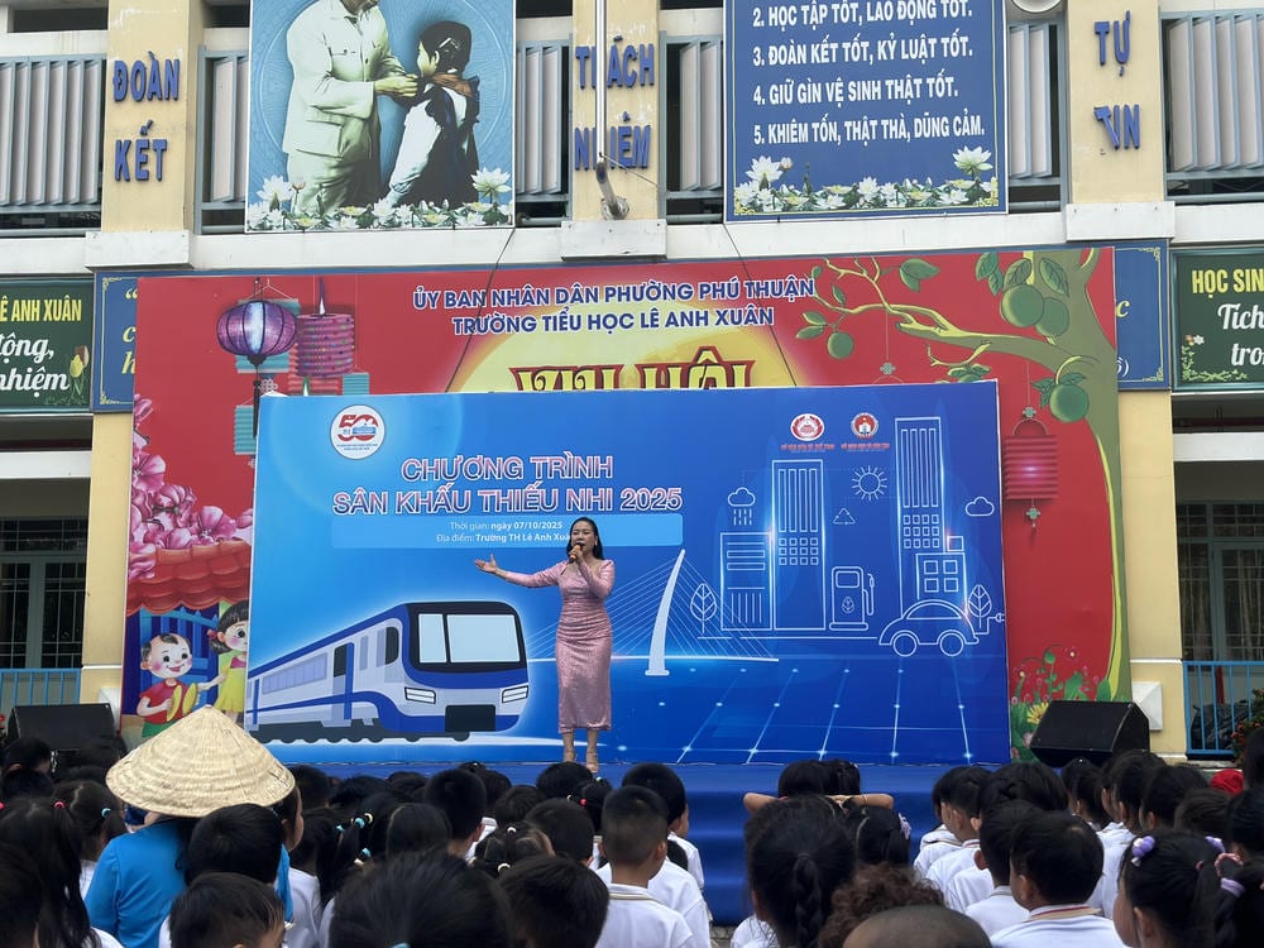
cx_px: 632
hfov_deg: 39.7
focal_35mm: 48
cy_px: 474
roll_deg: +0.0
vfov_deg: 30.3
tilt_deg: +7.4
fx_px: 1753
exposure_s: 1/3155
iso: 80
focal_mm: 6.86
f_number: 1.78
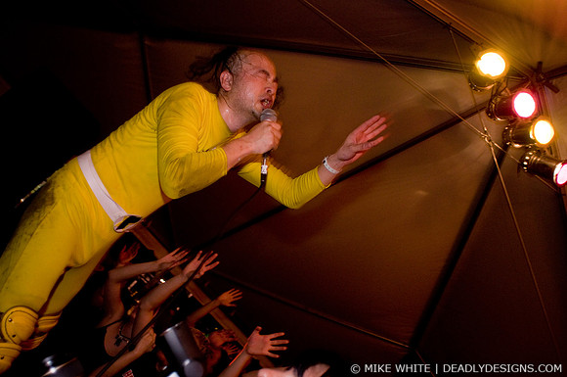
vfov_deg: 43.5
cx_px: 284
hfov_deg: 62.0
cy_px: 188
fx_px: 472
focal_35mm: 30
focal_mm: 20
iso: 800
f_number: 2.8
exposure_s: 1/40
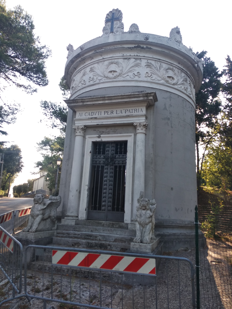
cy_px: 154
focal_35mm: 26
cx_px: 116
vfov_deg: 67.3
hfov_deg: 53.1
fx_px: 232
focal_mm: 3.81
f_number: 2.2
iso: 100
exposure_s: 1/219
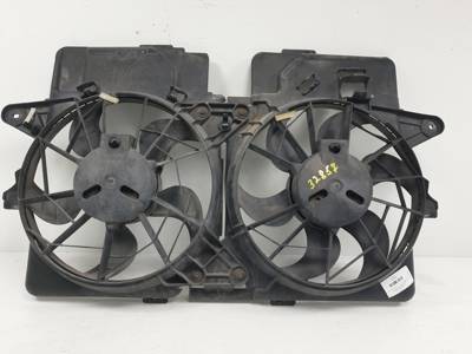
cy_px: 177
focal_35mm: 26
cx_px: 236
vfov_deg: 53.1
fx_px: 355
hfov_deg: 67.3
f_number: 1.5
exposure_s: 1/291
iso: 50
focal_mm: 4.3
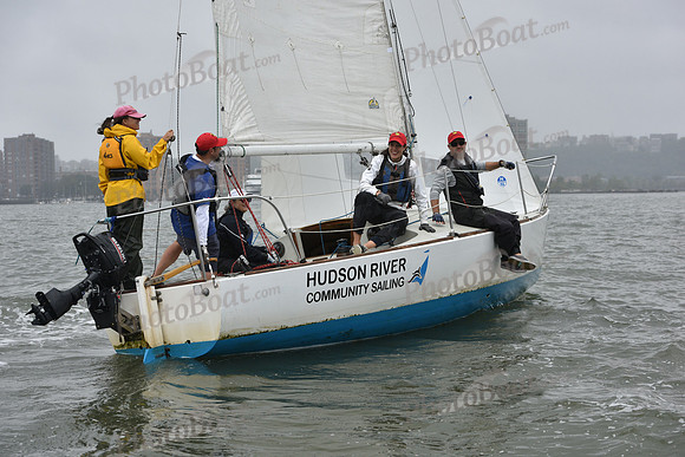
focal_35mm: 70
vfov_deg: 19.5
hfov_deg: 28.8
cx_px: 342
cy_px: 228
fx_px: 1332
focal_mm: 70
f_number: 6.3
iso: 400
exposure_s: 1/800
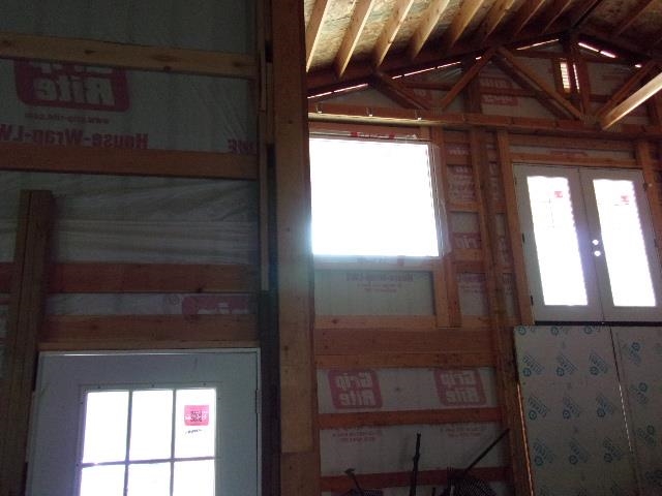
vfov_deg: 41.8
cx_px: 331
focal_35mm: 34
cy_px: 248
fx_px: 650
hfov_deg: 54.0
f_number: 3.3
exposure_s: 1/34
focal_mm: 6.1
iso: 400
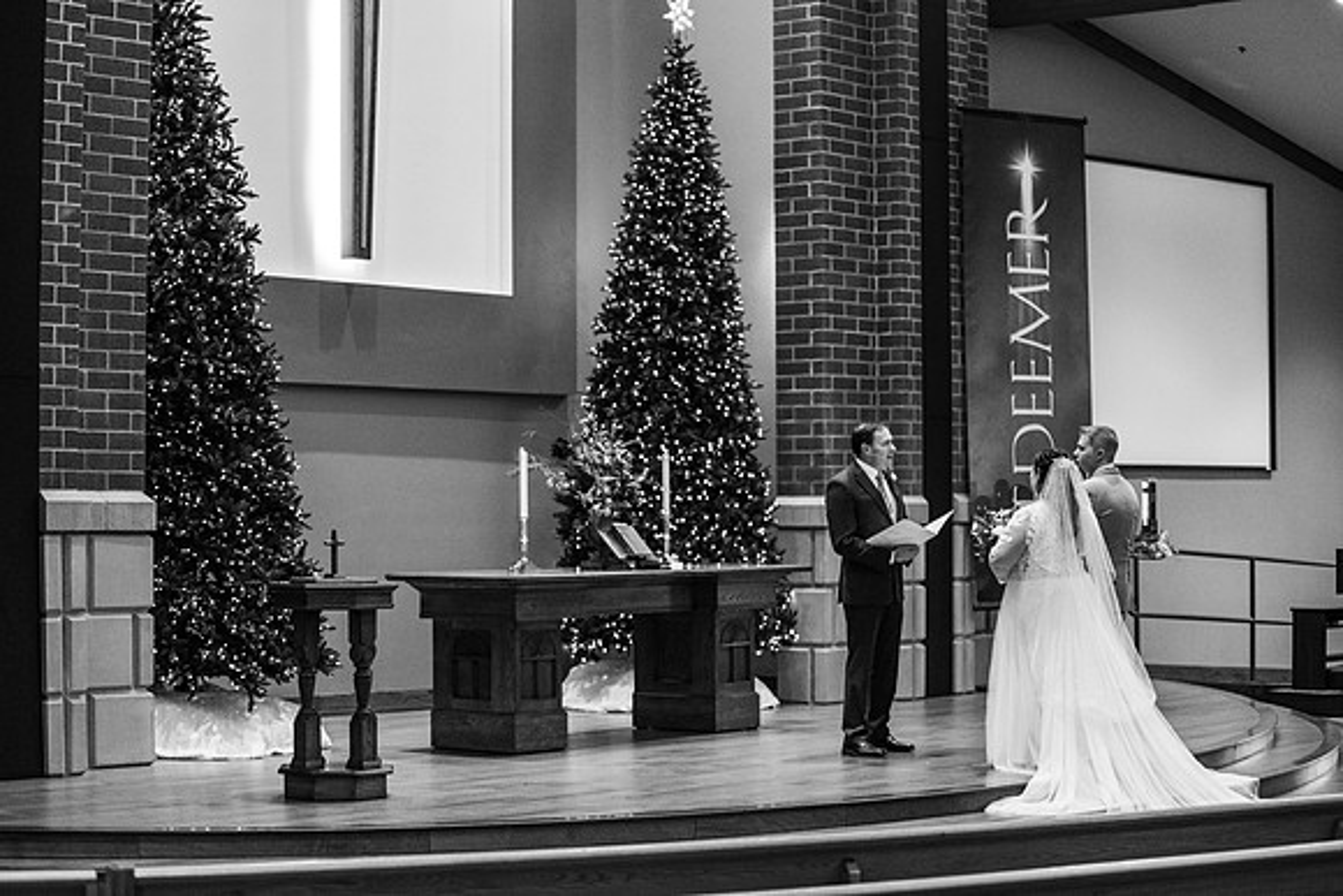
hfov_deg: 28.8
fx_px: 2612
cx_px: 672
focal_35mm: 70
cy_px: 448
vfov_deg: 19.5
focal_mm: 70
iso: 2000
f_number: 2.8
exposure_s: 1/250
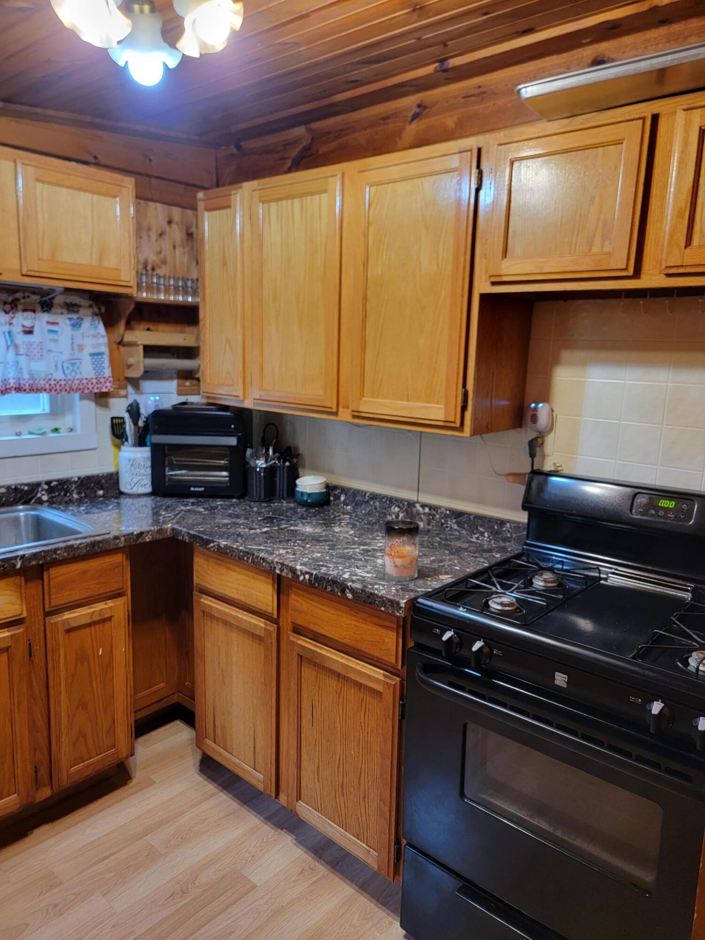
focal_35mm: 24
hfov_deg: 56.8
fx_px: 652
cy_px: 470
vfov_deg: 71.6
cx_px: 352
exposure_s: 1/40
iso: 200
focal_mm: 6.7
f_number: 1.8
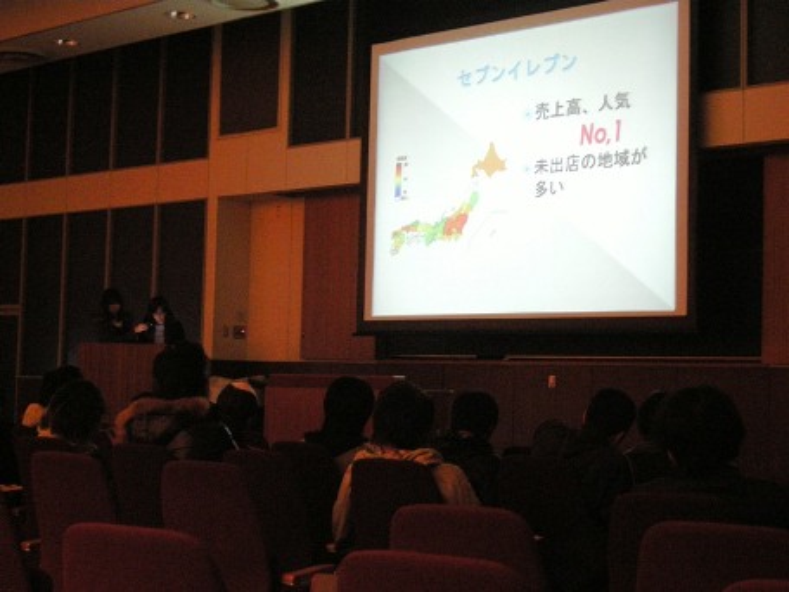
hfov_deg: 30.3
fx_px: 1459
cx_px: 394
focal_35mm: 64
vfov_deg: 22.9
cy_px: 296
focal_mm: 13.7
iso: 500
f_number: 3.8
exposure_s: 1/8
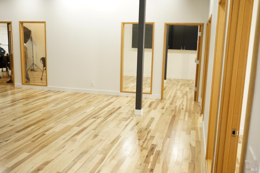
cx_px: 130
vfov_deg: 37.9
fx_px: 253
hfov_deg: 54.4
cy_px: 86
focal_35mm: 35
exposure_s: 1/30
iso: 1250
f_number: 4
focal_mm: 35
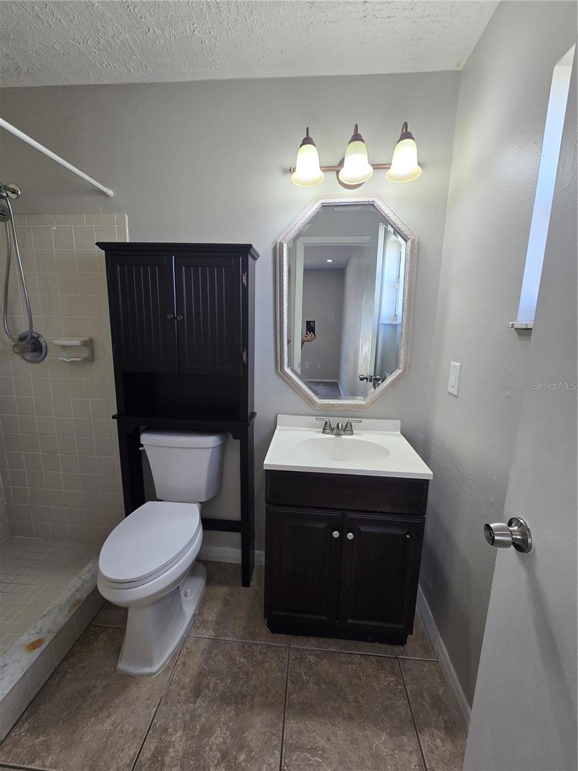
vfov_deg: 106.2
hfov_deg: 89.9
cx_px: 289
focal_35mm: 13
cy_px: 386
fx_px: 289
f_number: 2.2
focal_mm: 2.2
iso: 80
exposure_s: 1/60
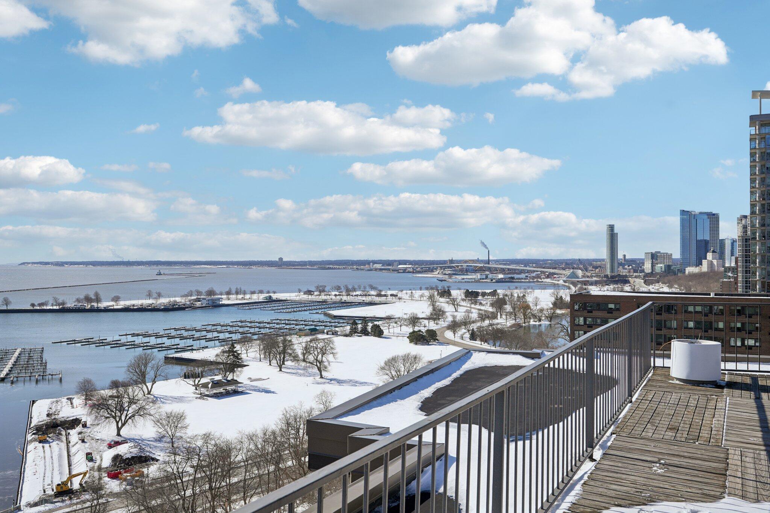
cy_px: 256
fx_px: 706
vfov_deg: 40.0
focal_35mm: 33
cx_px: 385
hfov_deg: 57.2
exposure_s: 1/800
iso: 100
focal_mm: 33
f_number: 8
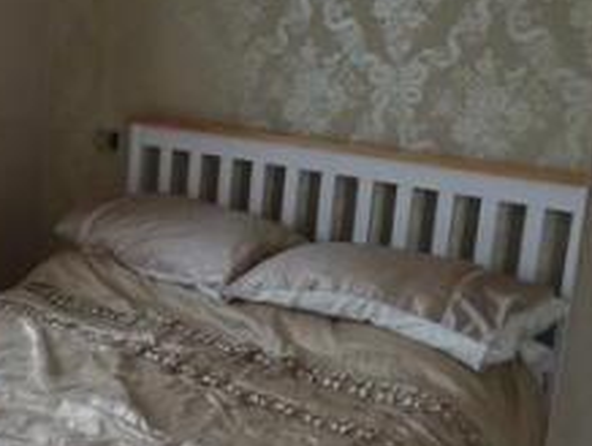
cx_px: -117
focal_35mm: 64
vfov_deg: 23.0
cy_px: 227
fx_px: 1096
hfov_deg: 26.8
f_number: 3.3
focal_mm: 4.3
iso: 250
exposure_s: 1/60
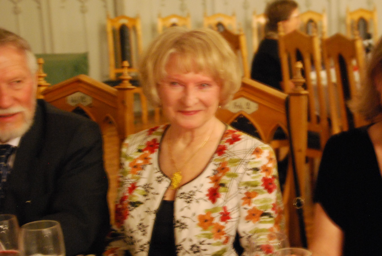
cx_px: 191
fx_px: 606
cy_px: 128
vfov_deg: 23.8
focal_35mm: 57
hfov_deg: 35.0
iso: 1600
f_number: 4.5
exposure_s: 1/3
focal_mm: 38
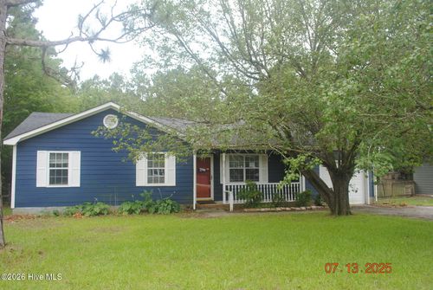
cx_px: 216
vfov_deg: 48.1
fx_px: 325
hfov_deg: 67.3
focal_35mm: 27
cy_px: 145
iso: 110
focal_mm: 18
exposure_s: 1/125
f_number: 5.6
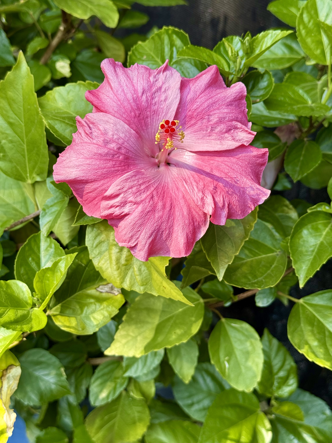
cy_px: 222
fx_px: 614
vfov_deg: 39.7
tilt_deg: -31.7
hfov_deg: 30.3
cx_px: 166
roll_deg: -1.0
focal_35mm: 48
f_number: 1.78
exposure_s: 1/349
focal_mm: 6.76
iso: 64
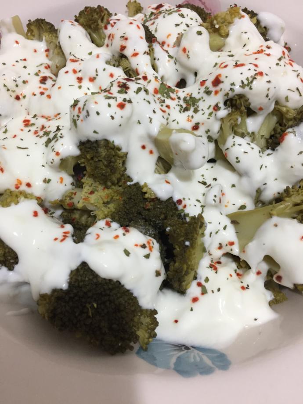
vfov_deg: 61.7
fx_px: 338
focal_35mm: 29
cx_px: 152
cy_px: 202
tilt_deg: -56.9
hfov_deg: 48.2
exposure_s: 1/33
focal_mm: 4.15
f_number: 2.2
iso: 160
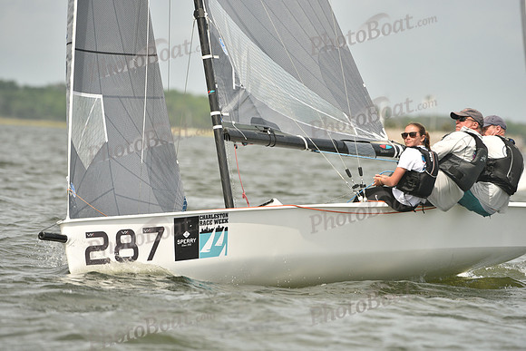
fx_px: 5846
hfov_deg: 5.2
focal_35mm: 400
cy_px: 176
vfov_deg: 3.4
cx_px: 263
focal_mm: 400
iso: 320
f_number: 6.3
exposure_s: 1/1250
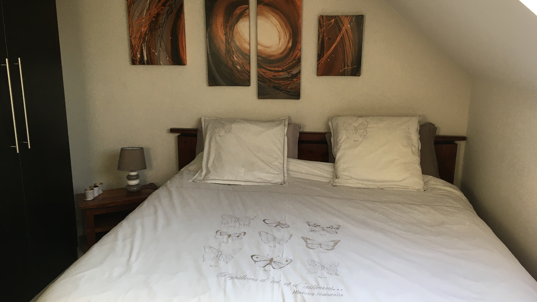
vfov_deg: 36.7
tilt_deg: -15.0
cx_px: 269
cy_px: 152
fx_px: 456
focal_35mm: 32
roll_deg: -1.5
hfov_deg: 61.0
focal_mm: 4.15
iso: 40
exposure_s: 1/33
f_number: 2.2
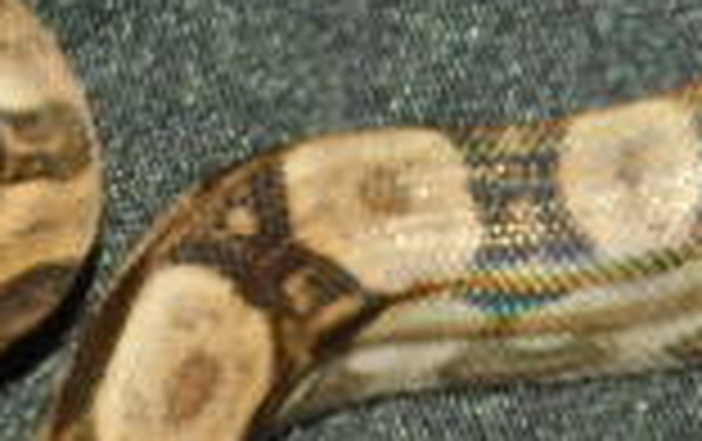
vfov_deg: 3.1
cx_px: 468
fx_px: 8239
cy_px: 522
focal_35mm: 430
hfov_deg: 4.9
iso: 200
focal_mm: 17.6
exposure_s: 1/60
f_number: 4.6
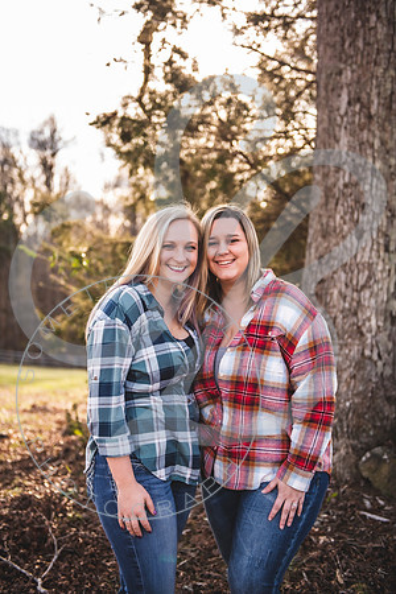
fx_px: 792
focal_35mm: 48
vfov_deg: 41.1
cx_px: 198
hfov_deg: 28.1
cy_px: 297
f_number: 2.8
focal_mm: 48
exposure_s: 1/250
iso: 100
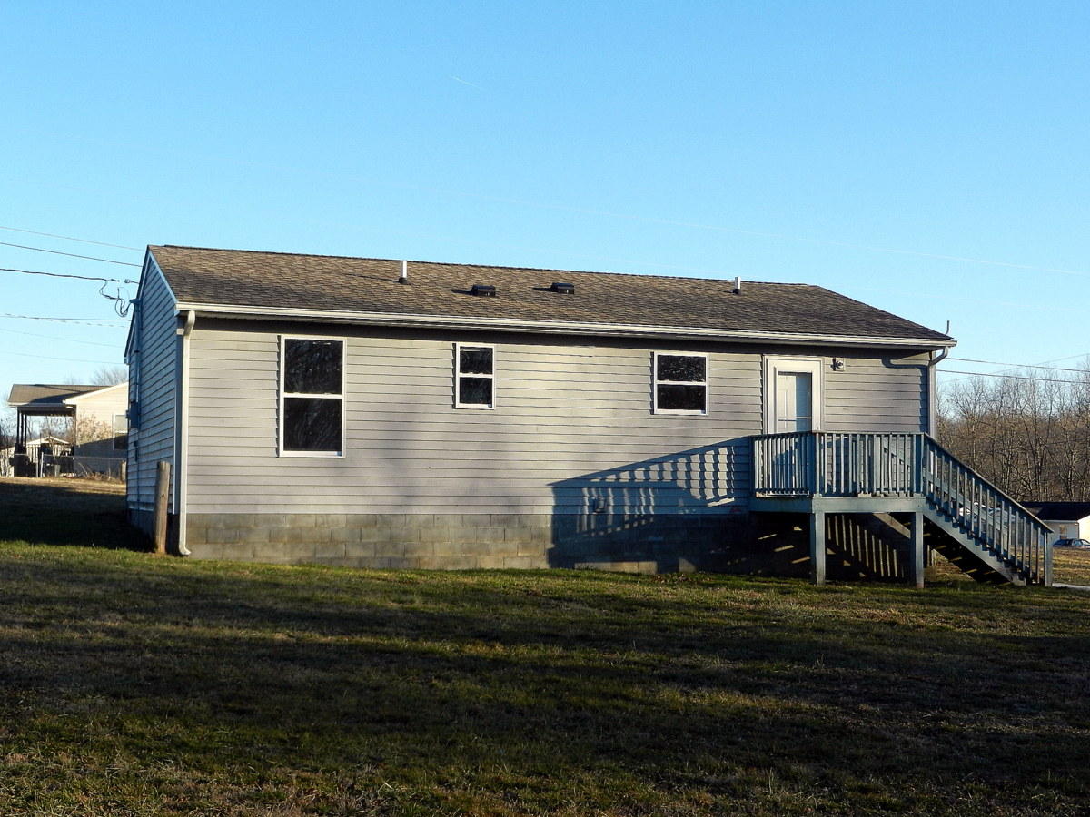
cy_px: 408
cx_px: 545
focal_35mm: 45
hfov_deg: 42.1
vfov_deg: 32.2
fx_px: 1417
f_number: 4.2
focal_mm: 8.2
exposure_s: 1/500
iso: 160
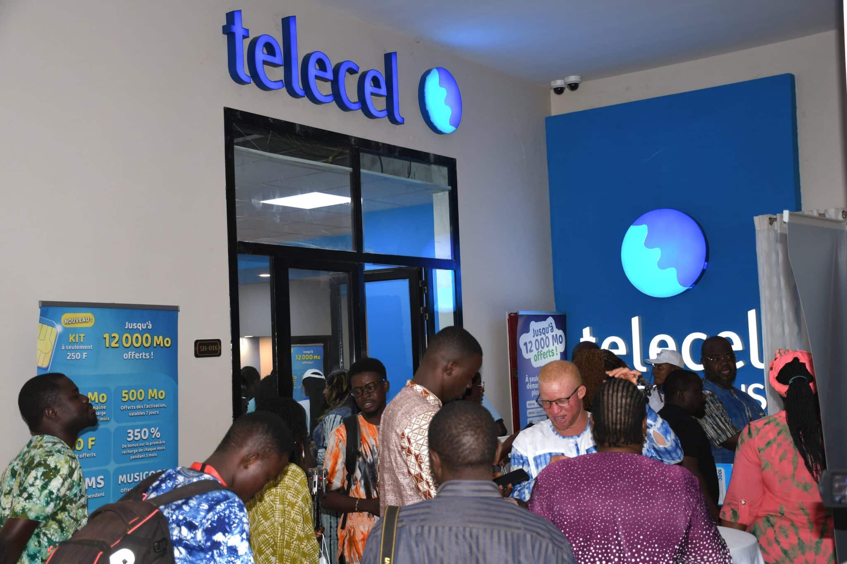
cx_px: 424
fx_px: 1129
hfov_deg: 41.1
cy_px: 282
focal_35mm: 48
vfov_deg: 28.1
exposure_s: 1/60.2
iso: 200
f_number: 4
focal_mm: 32
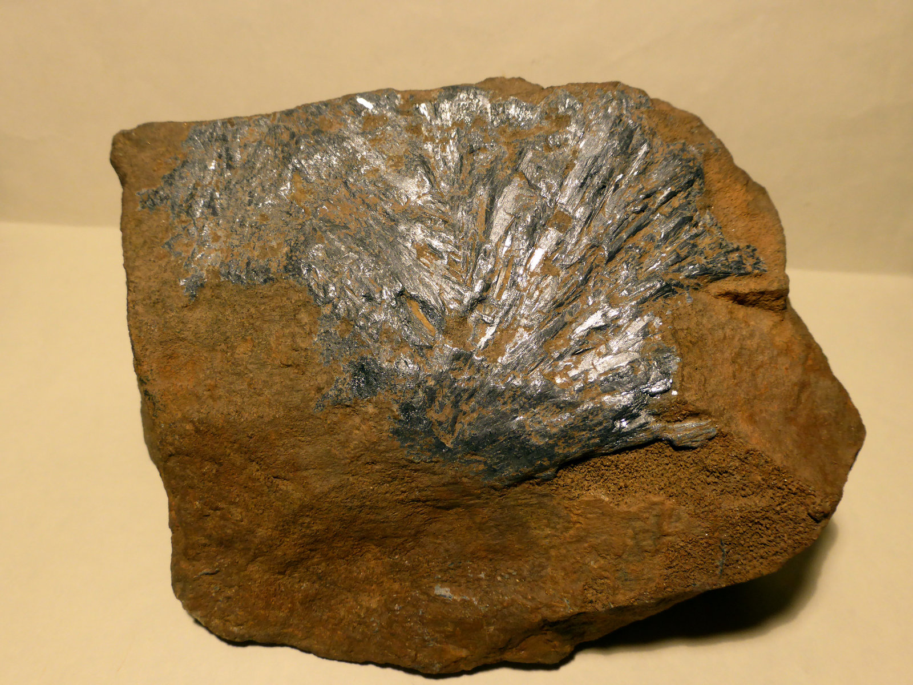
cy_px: 342
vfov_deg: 45.4
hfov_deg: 58.4
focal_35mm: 31
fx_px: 818
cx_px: 456
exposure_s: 1/60
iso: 160
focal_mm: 5.4
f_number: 3.6
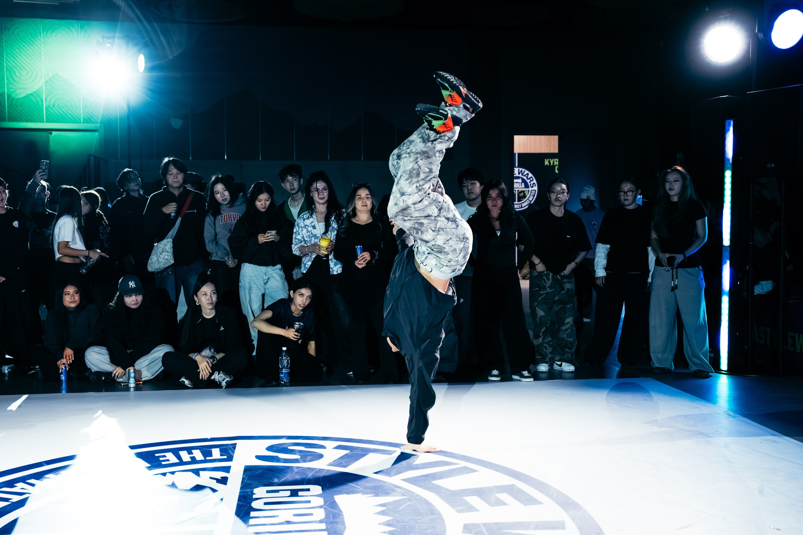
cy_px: 265
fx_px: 892
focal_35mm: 40
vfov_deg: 33.4
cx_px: 395
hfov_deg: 48.5
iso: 3200
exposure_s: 1/800
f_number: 2.8
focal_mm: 38
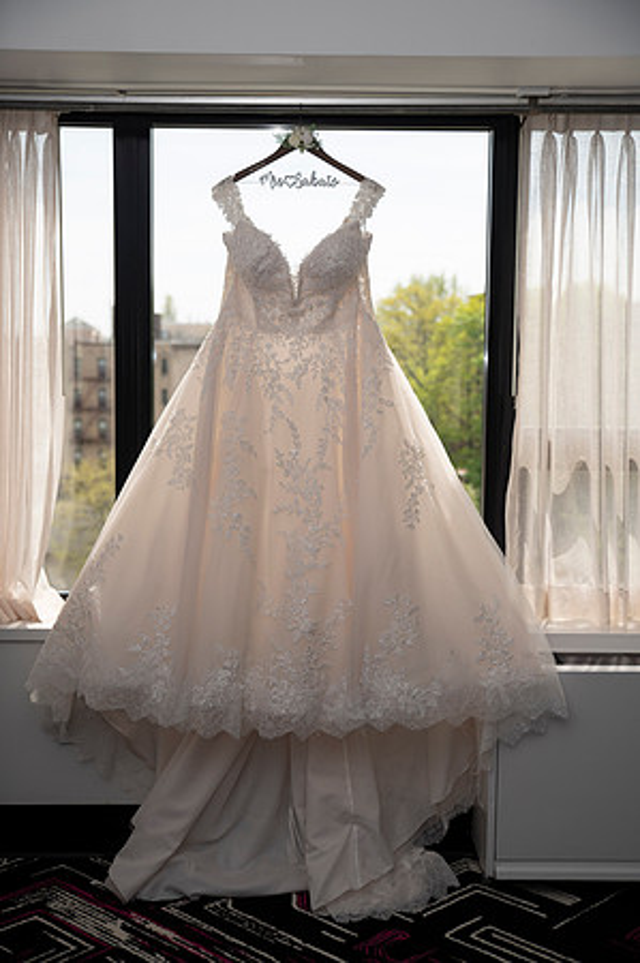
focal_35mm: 46
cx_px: 320
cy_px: 482
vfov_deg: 42.8
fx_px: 1229
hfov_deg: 29.2
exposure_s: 1/2000
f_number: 2.8
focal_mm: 46
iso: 400
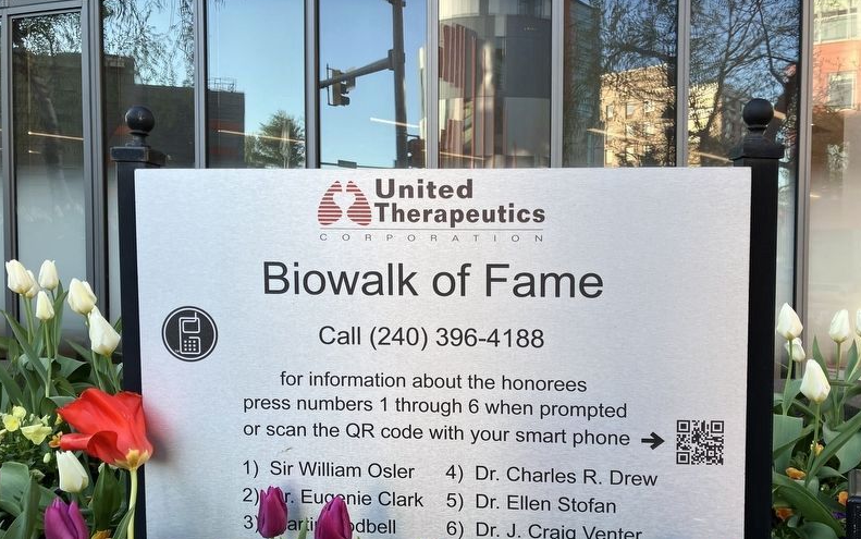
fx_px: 704
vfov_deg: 41.7
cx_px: 430
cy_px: 323
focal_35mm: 30
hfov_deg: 62.9
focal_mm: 3.99
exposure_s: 1/130
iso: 20
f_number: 1.8
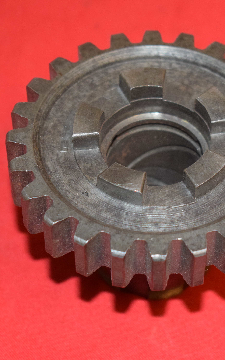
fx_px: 1244
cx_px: 168
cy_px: 181
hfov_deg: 10.3
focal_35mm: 127
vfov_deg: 16.5
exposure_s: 1/125
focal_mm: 55
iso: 2000
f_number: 5.6
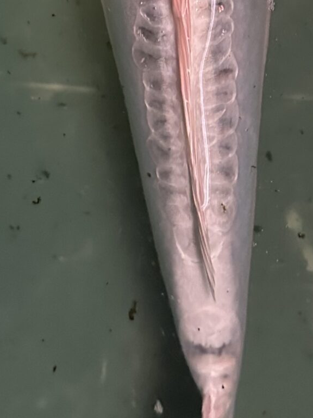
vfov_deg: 23.4
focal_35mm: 80
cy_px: 0
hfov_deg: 18.4
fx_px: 964
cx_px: 179
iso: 1000
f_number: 1.78
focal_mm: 6.86
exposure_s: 1/47
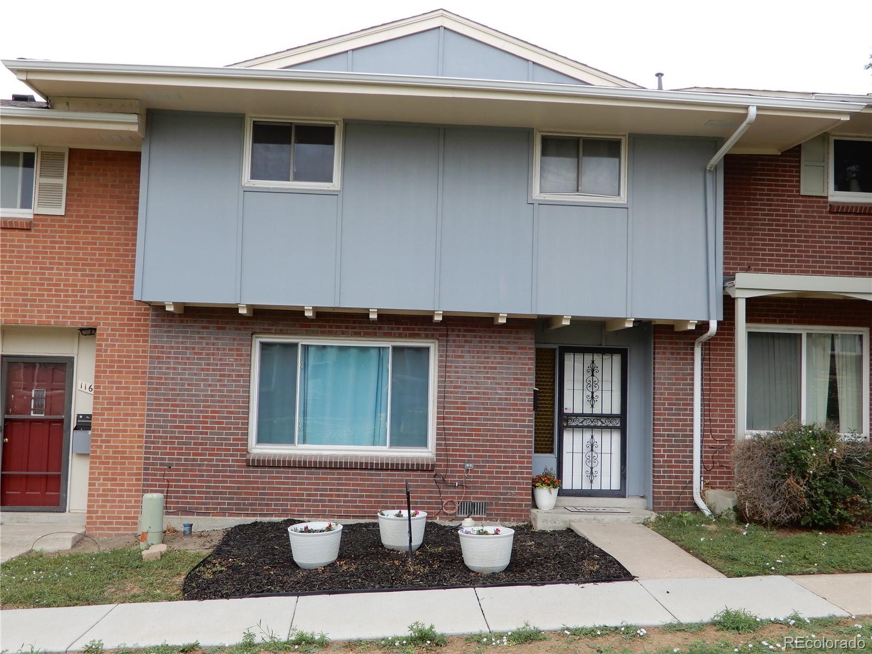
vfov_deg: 40.7
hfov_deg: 52.6
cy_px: 327
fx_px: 882
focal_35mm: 35
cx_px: 436
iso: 80
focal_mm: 6.2
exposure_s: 1/320
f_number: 4
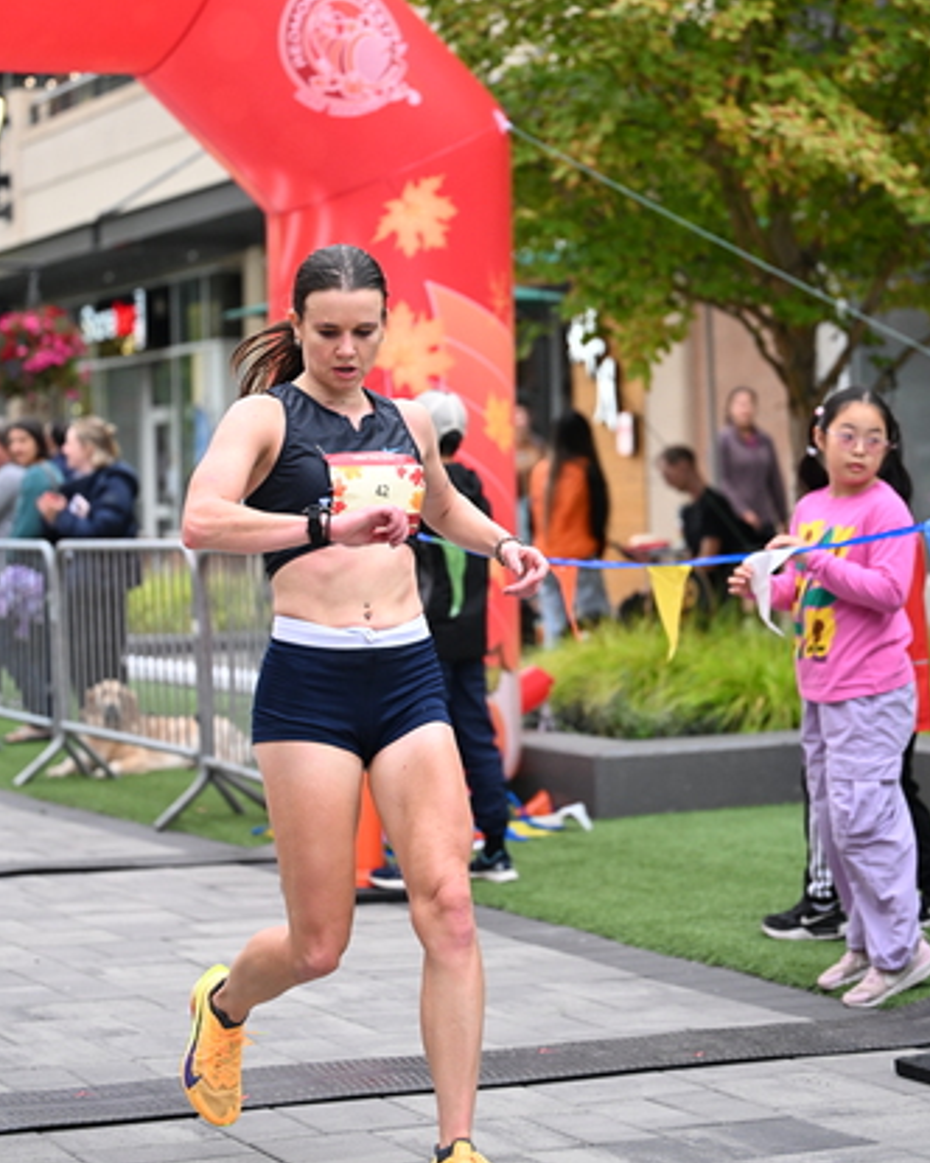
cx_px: 464
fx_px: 2993
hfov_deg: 17.7
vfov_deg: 21.9
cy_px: 465
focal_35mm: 87
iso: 1600
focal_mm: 70
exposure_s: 1/1000
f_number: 2.8
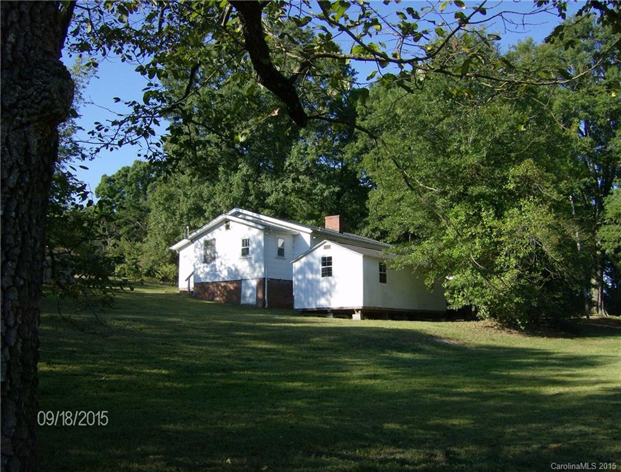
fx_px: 649
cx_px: 310
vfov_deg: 40.0
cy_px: 236
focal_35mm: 36
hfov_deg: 51.1
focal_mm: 6
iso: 100
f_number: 4.7
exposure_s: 1/400
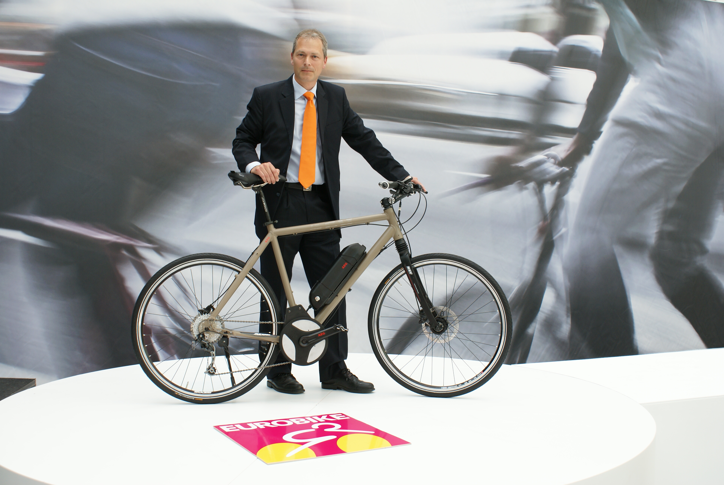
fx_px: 846
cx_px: 362
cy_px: 242
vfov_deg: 32.0
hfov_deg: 46.3
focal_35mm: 42
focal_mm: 28
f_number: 5
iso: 100
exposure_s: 1/50
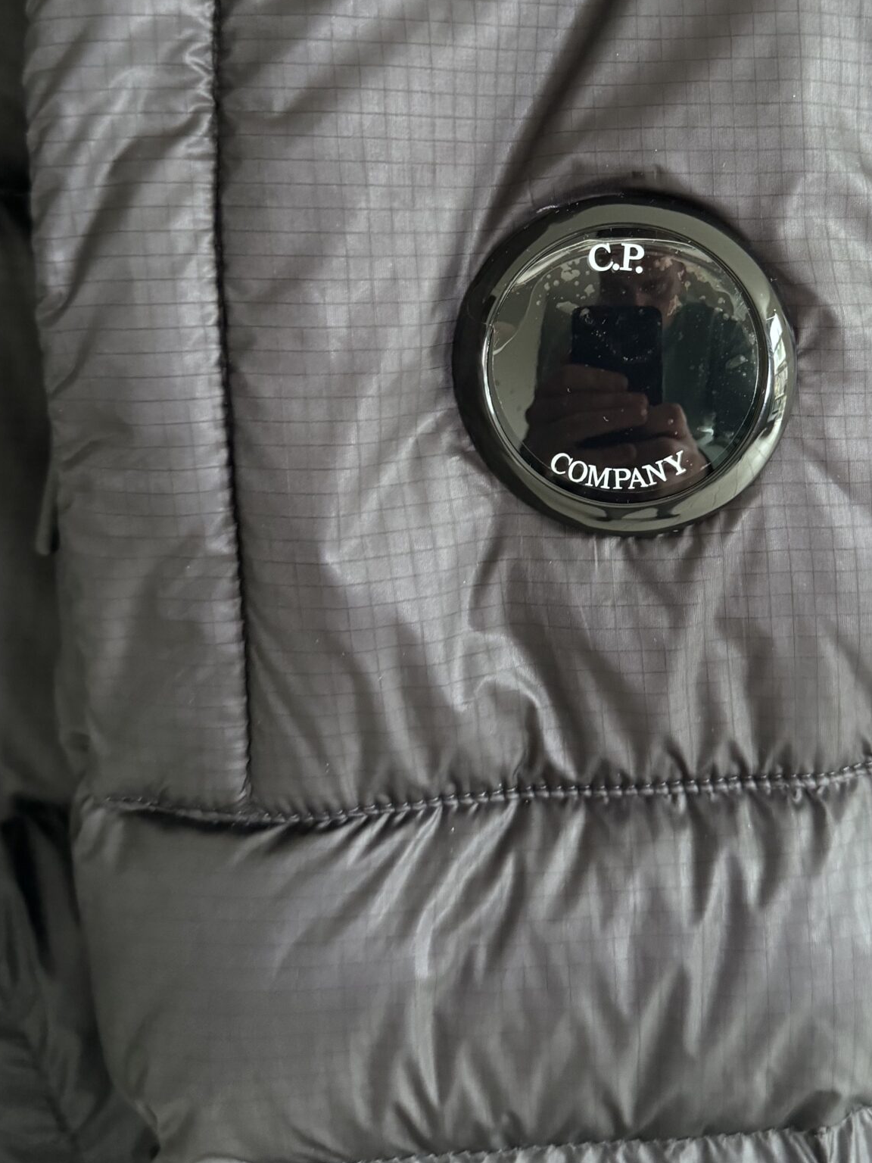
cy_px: 342
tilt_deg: -15.9
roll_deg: -0.6
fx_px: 1344
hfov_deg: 35.3
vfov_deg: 45.7
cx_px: 633
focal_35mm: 40
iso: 1000
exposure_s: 1/40
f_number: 1.78
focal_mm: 6.76
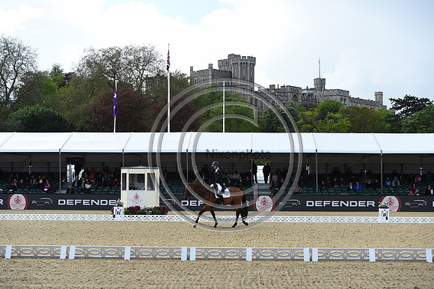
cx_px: 217
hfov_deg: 28.9
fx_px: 843
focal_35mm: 70
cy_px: 144
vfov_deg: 19.4
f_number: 5
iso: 400
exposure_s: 1/1600
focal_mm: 70
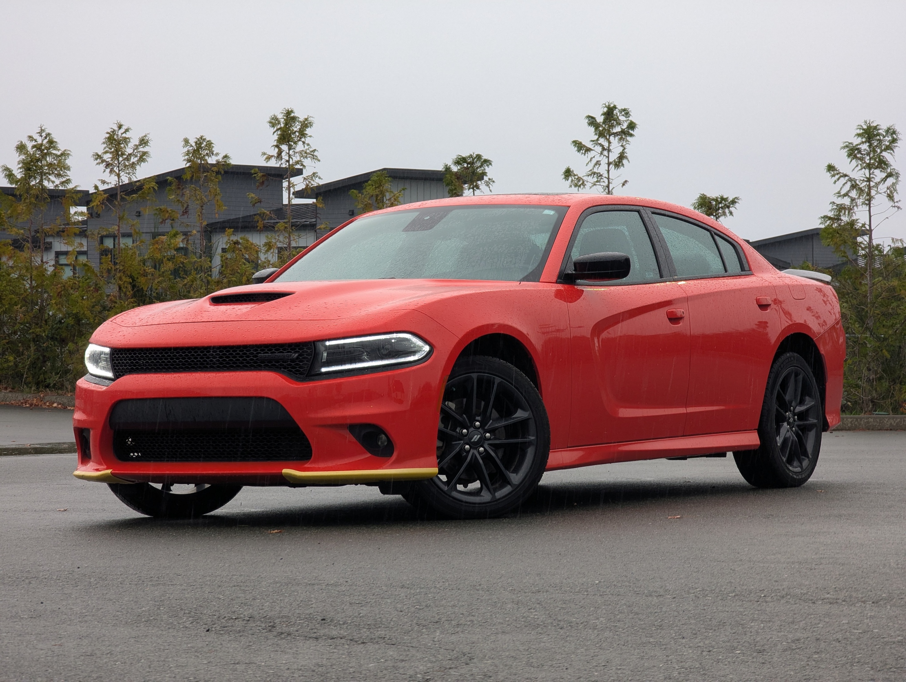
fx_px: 2778
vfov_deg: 14.0
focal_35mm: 106
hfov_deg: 18.5
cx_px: 453
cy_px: 341
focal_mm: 19
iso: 79
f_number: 3.5
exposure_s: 1/121
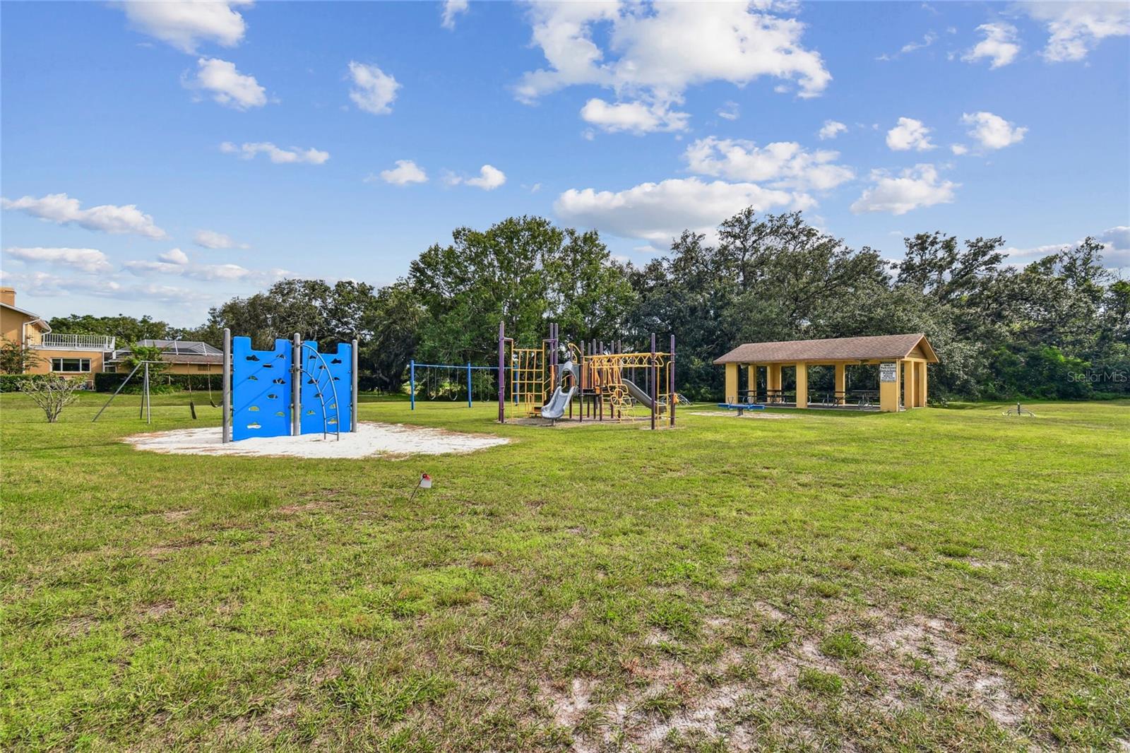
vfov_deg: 77.3
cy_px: 376
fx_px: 471
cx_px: 565
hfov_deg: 100.4
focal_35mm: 15
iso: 100
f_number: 7.1
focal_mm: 10
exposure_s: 1/80
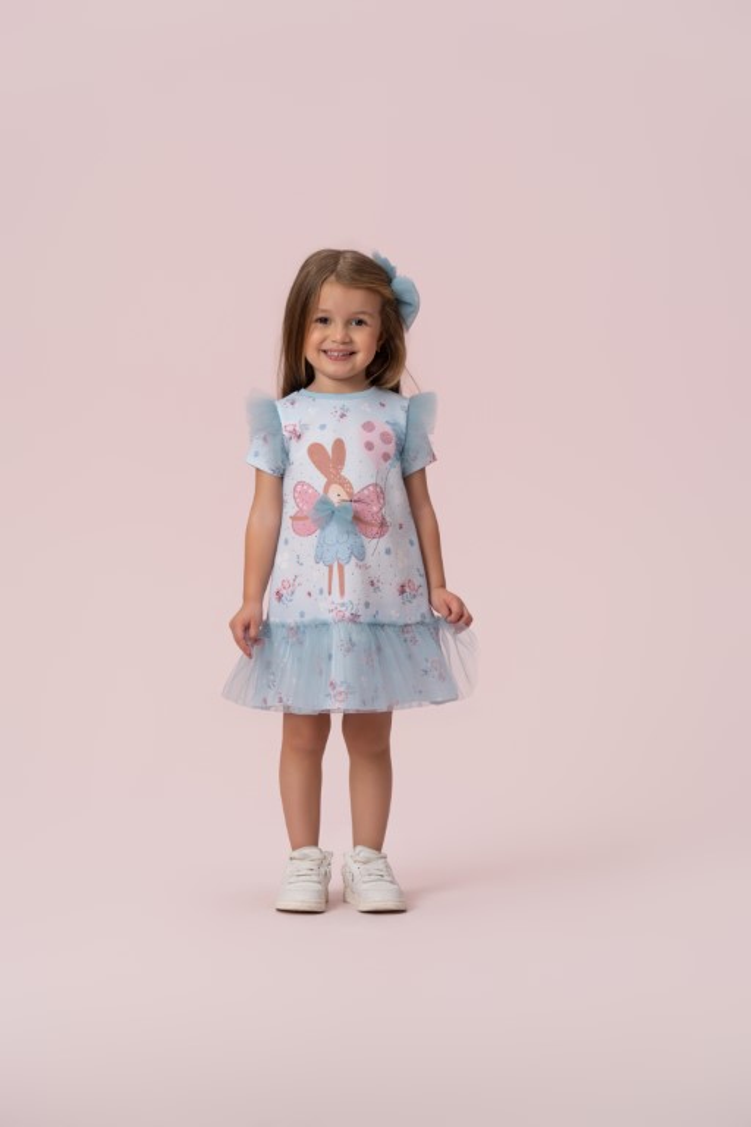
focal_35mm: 93
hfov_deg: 14.7
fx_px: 2910
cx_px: 376
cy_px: 564
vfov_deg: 21.9
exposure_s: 1/125
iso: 100
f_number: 7.1
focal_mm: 93
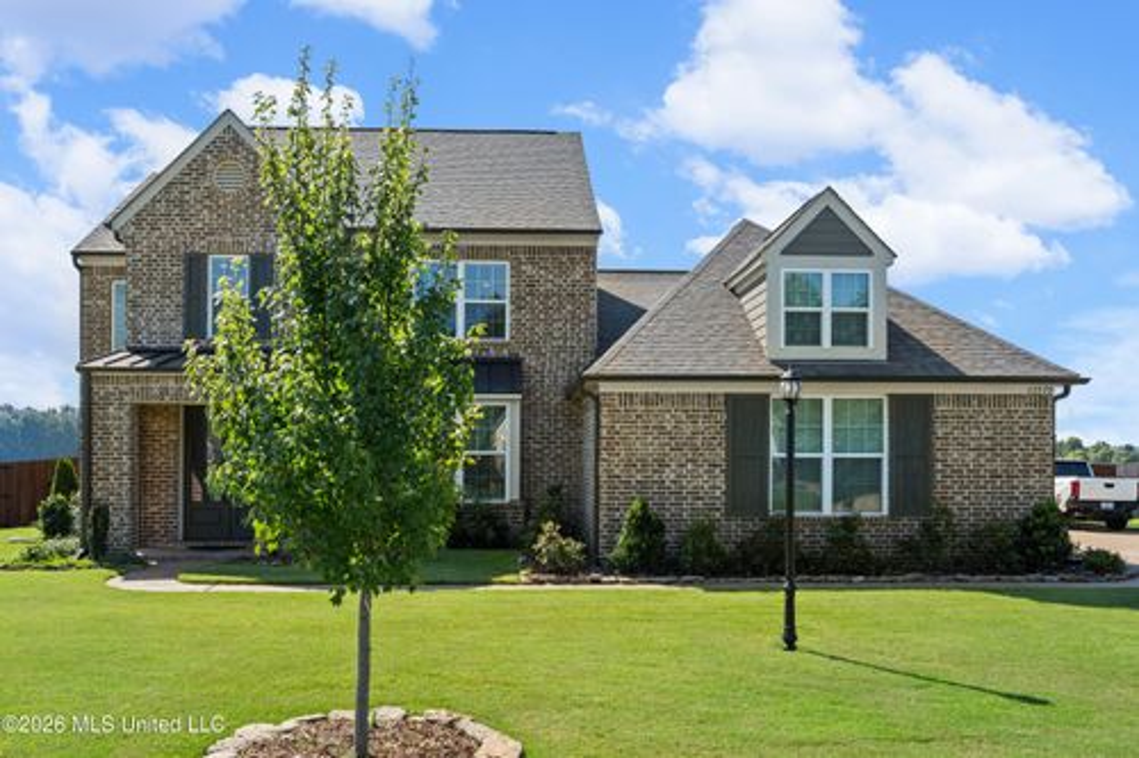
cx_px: 570
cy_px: 379
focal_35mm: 29
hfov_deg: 63.7
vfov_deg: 44.9
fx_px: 917
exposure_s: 1/750
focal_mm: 29
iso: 1000
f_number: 9.5
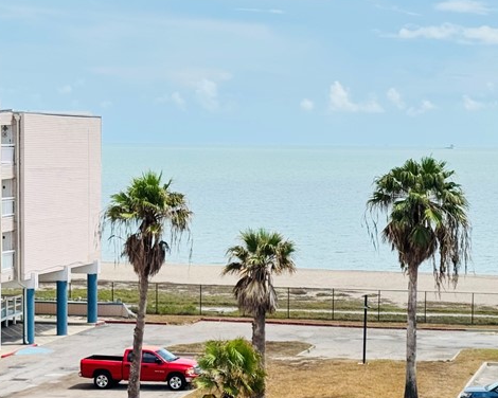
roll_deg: -0.2
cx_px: 358
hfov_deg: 18.7
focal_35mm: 102
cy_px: 251
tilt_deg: -5.2
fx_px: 1503
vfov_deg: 15.1
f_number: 1.78
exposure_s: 1/5848
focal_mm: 6.76
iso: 64
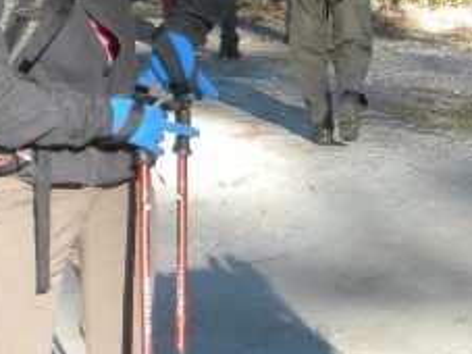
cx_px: 597
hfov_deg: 14.9
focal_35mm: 127
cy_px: 70
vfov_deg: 11.6
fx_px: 1731
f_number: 3.5
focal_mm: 6.6
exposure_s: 1/440
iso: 135
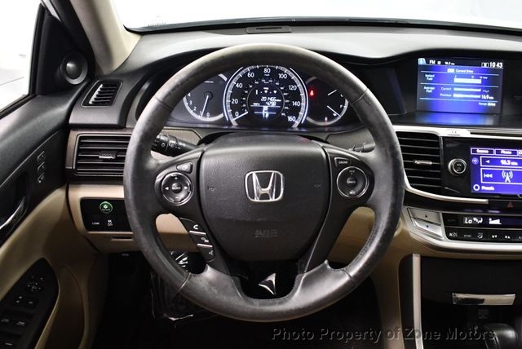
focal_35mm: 36
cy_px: 174
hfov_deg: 53.1
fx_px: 522
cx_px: 261
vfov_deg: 36.9
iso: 3200
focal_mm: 18
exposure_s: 1/60
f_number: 3.5
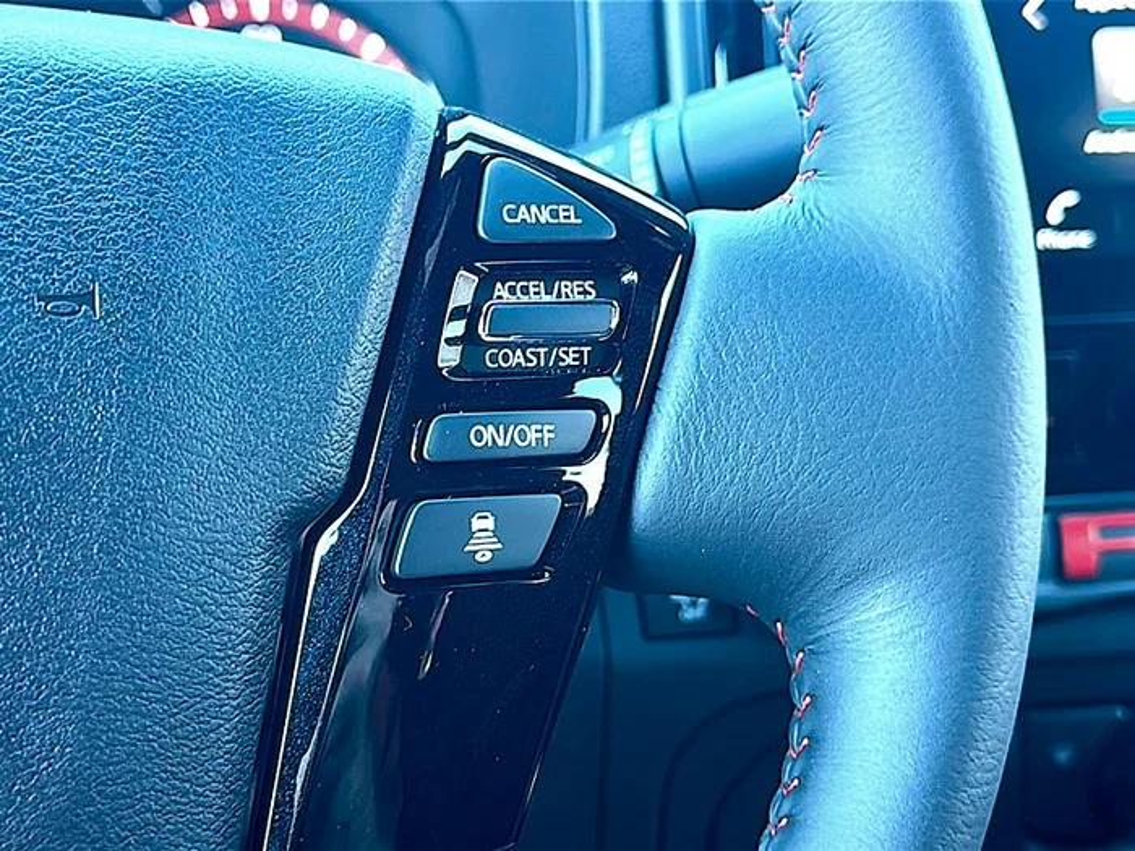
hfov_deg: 42.1
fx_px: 1475
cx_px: 568
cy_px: 426
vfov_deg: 32.2
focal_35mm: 45
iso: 64
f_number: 1.78
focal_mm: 6.86
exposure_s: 1/51
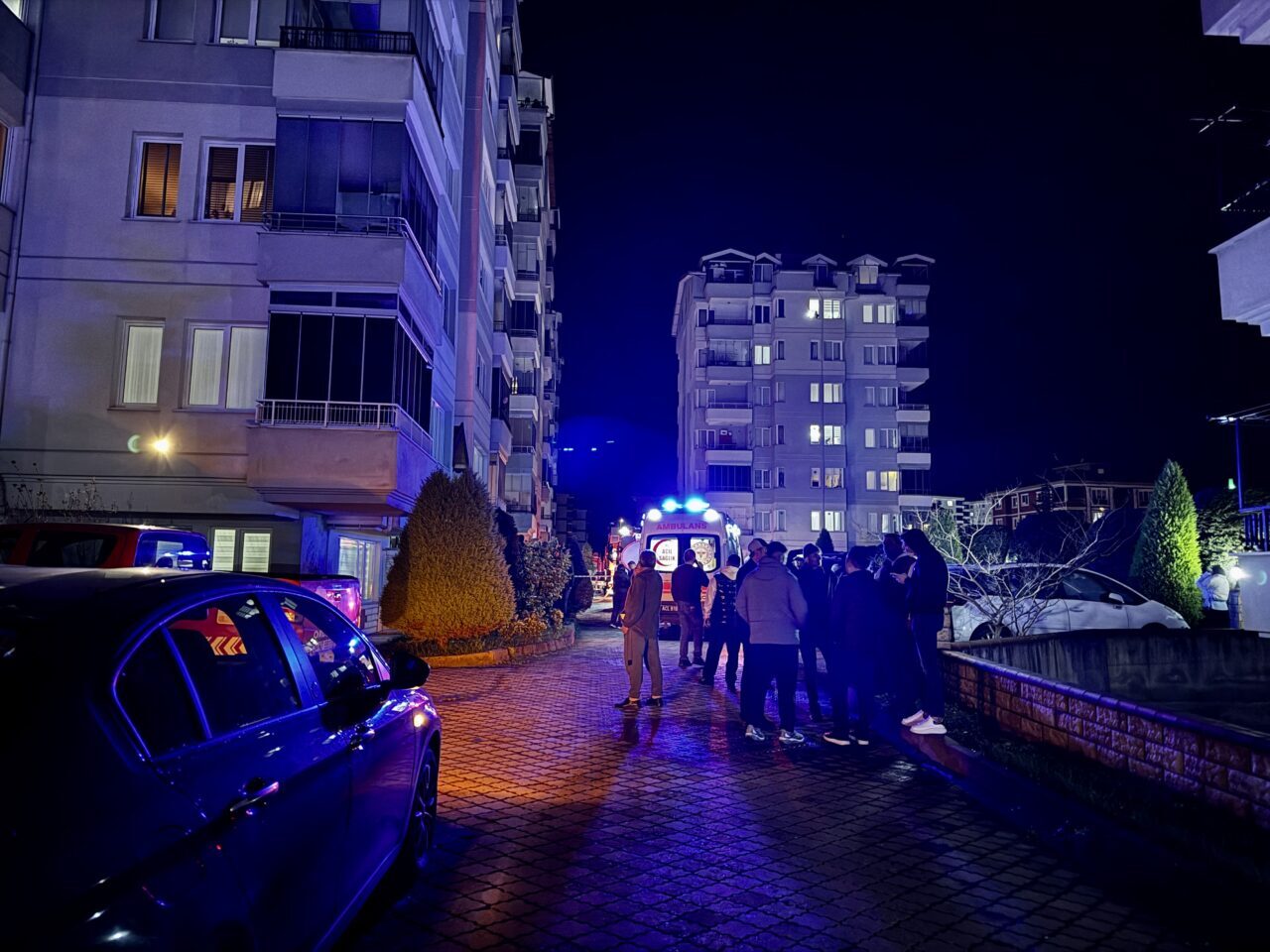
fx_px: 881
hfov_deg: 71.6
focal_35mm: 24
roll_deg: -0.9
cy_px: 476
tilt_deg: +5.7
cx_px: 635
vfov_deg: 56.8
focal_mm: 6.76
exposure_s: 1/14
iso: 1250
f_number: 1.78
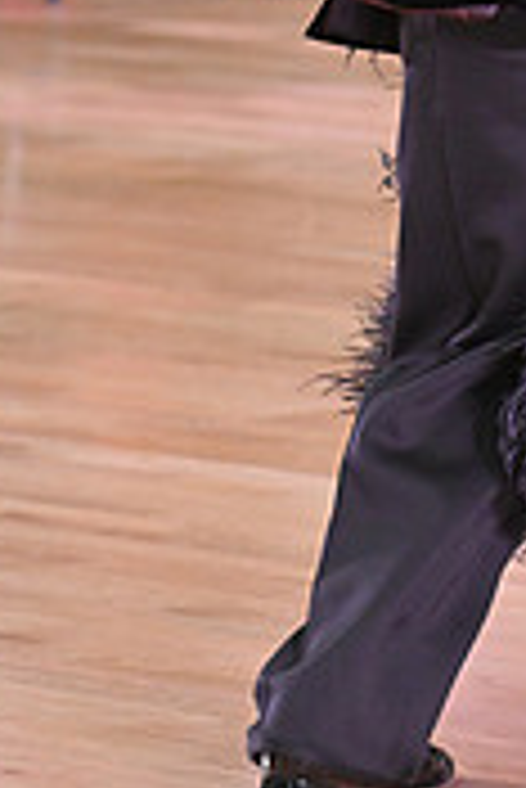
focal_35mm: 414
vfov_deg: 5.0
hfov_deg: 3.3
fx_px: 9055
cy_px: -239
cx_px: 802
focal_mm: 125
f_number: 4.5
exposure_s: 1/400
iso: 3200
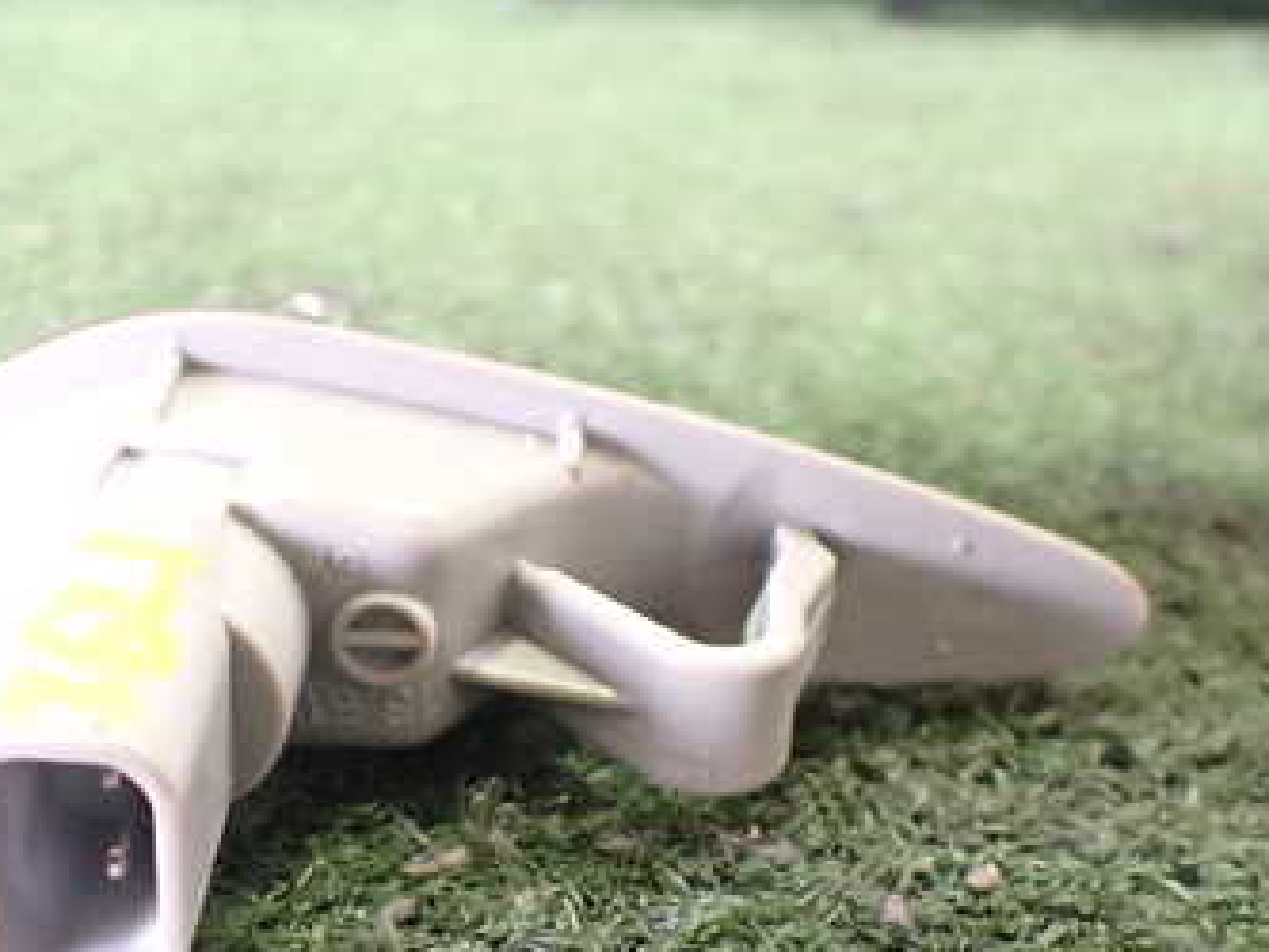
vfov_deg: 26.8
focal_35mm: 54
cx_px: 358
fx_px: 1980
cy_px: 685
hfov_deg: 35.0
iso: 800
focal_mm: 5.4
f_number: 2.3
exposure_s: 1/40
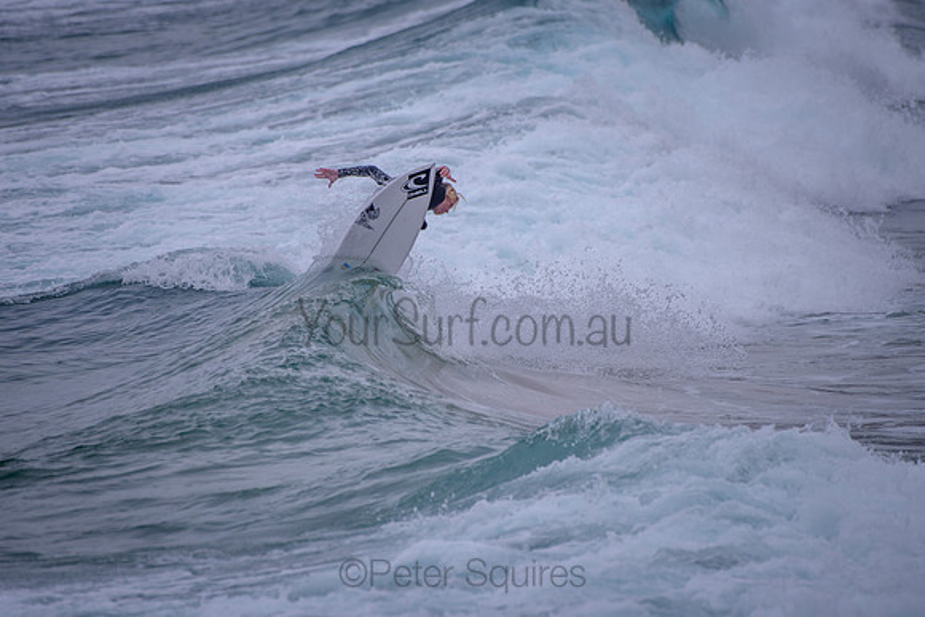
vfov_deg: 2.2
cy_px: 239
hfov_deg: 3.4
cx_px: 416
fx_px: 15755
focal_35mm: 613
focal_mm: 500
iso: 100
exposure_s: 1/2000
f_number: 5.6
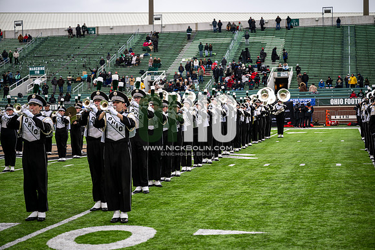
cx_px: 188
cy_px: 125
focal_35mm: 70
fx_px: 729
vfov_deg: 19.5
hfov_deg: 28.8
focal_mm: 70
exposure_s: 1/500
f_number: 2.8
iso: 100
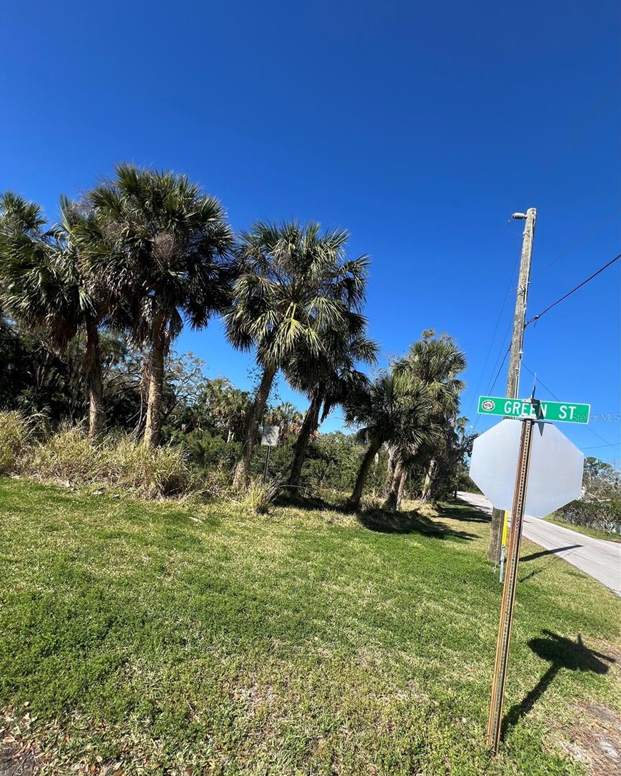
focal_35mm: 14
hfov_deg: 87.9
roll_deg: -10.1
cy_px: 417
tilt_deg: +5.8
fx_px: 322
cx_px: 301
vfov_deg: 100.5
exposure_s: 1/861
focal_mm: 1.57
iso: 32
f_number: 1.8
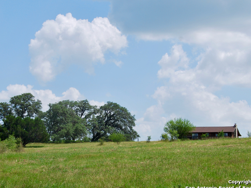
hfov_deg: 19.8
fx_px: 718
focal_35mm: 99
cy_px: 81
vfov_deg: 14.9
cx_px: 104
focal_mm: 52
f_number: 9
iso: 100
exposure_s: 1/320
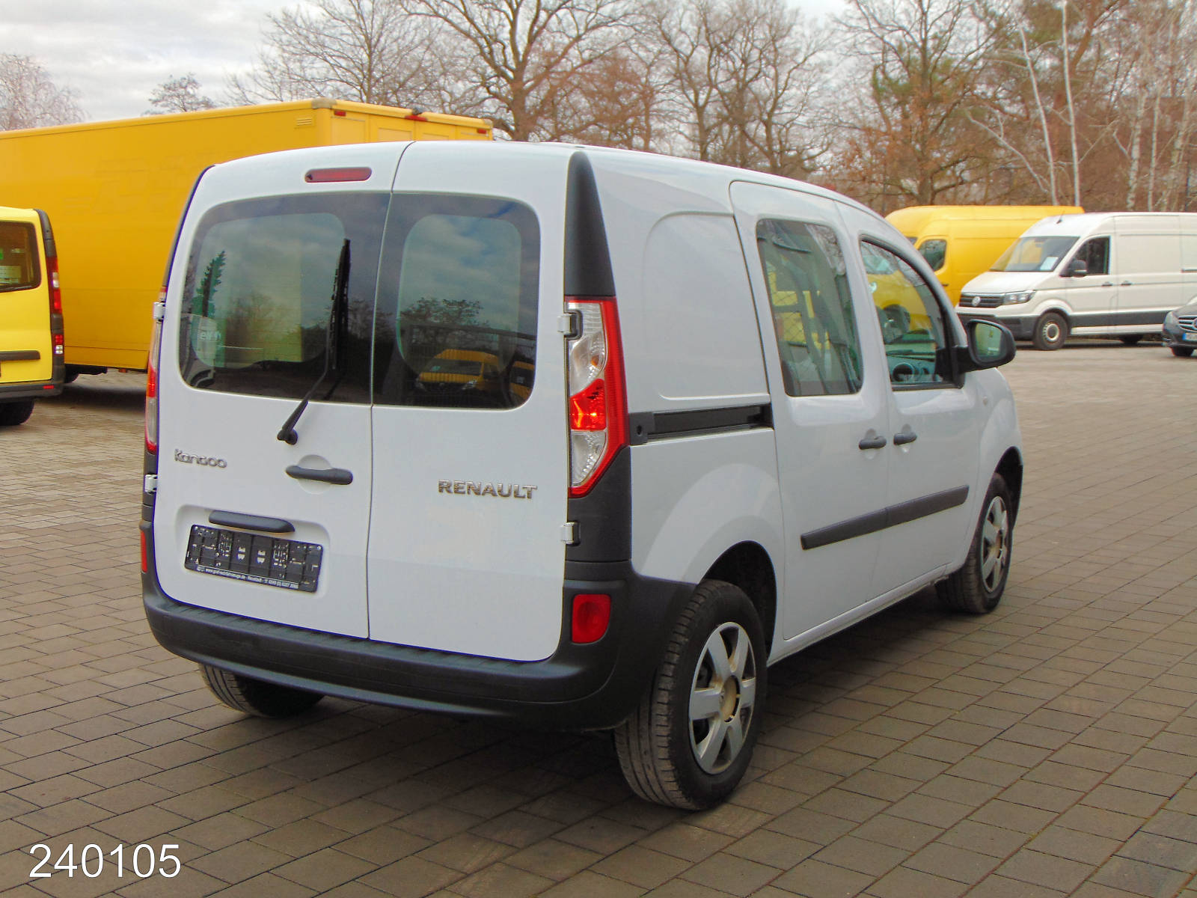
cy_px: 449
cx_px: 598
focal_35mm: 42
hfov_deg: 44.8
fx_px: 1452
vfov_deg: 34.3
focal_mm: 7.6
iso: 80
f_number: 3.3
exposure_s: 1/125
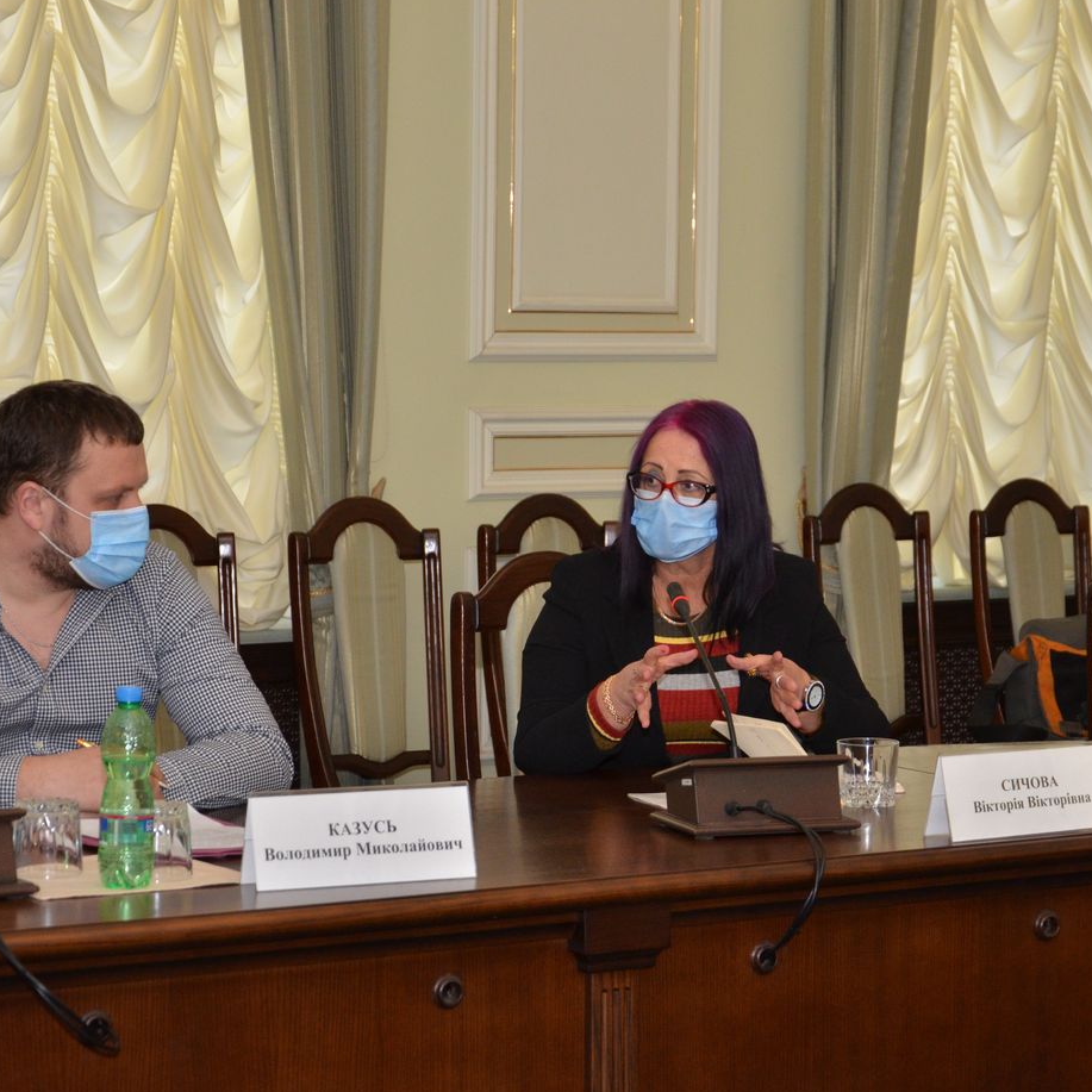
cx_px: 655
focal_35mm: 101
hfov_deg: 17.2
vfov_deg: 17.2
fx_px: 3605
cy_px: 546
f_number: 5
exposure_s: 1/250
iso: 800
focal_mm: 52
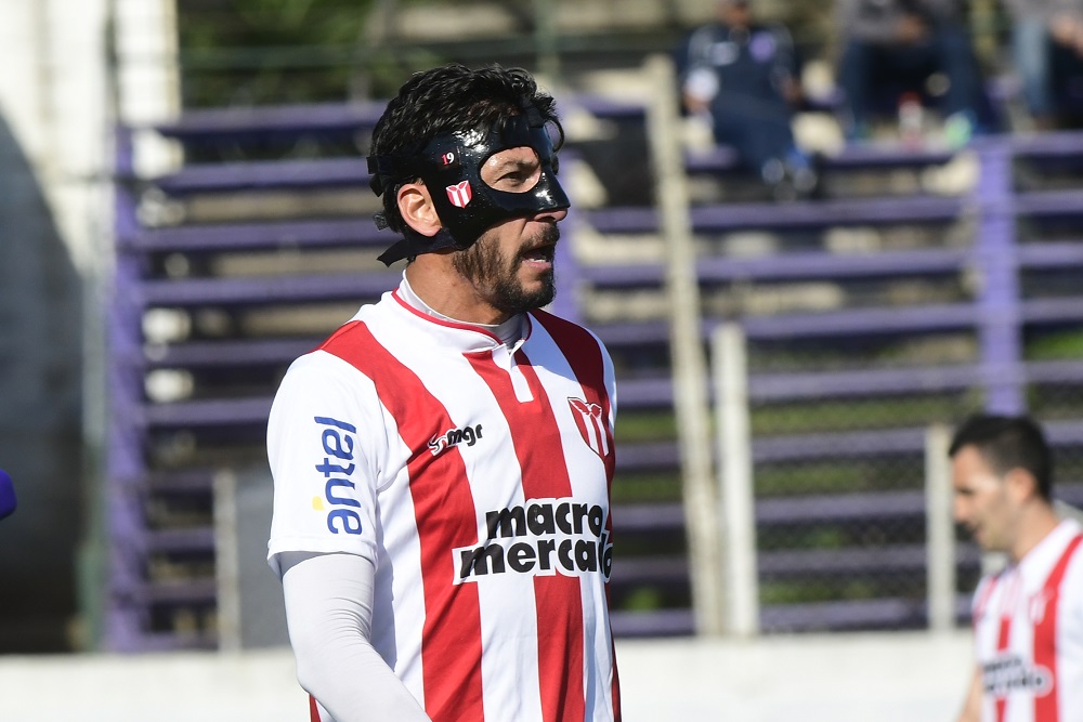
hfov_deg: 4.6
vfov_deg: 3.1
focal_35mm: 450
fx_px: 13539
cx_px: 542
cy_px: 361
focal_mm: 300
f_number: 11
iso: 400
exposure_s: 1/800
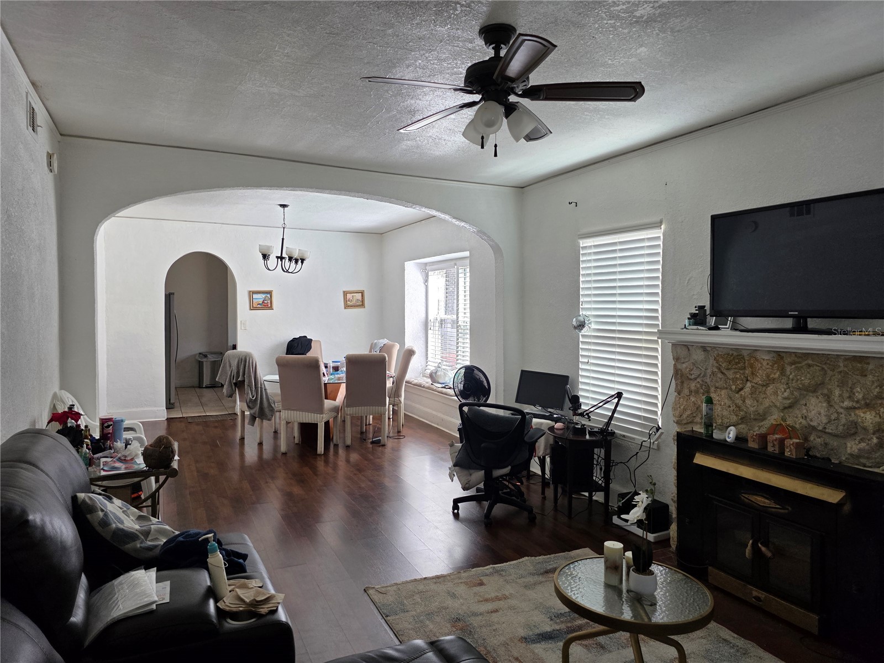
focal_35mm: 23
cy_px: 332
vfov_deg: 58.9
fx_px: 587
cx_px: 442
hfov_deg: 73.9
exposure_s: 1/180
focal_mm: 6.3
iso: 100
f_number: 1.7
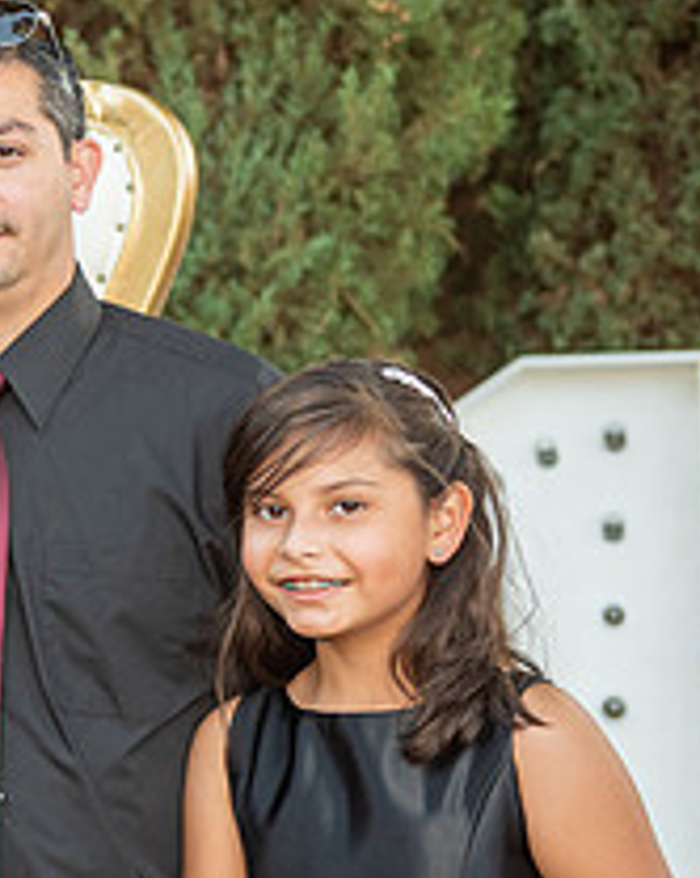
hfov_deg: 10.2
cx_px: -477
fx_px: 3735
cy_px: 534
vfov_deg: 13.4
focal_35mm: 144
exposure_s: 1/200
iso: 400
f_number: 3.5
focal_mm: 55
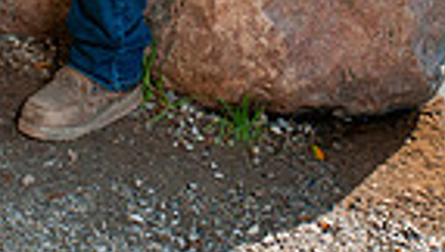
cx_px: 117
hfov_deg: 15.5
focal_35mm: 138
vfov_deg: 8.2
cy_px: -345
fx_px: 1631
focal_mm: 42
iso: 400
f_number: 11
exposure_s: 1/250
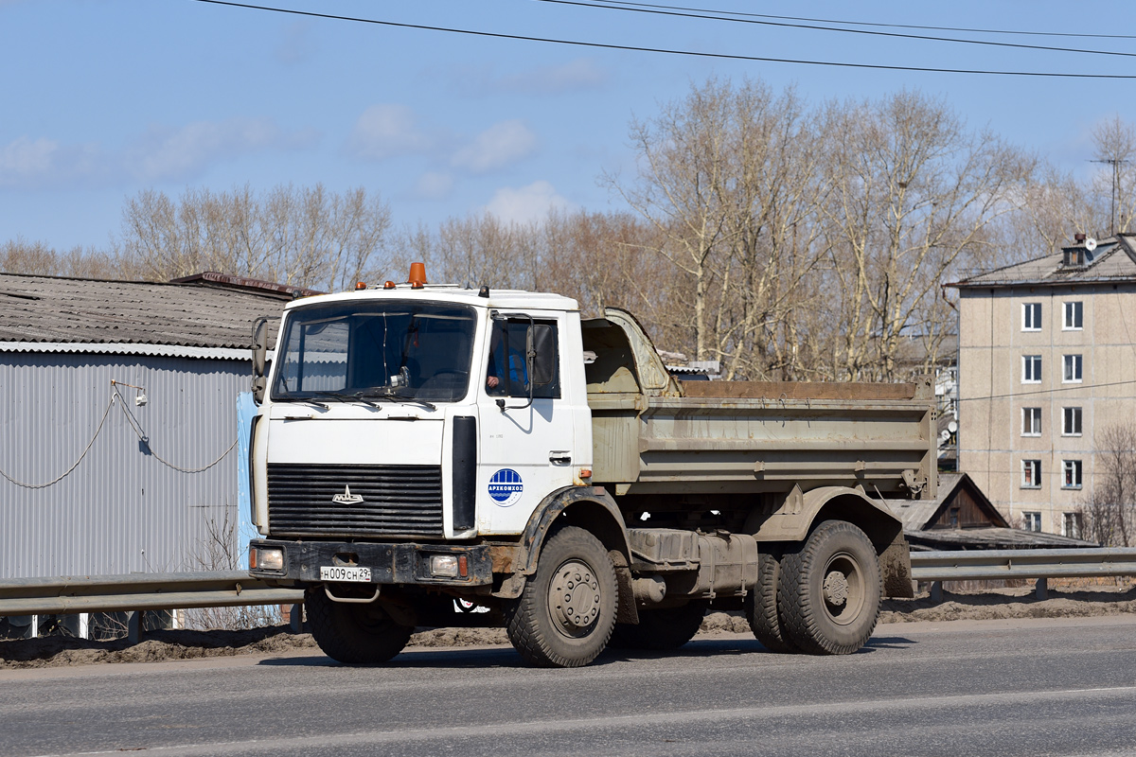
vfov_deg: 12.5
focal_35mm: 110
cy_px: 378
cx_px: 568
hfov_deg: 18.6
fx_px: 3471
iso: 200
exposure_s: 1/1250
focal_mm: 110
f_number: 7.1
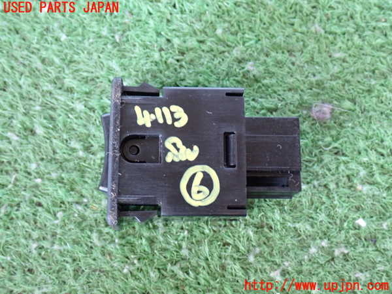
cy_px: 147
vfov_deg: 30.9
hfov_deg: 40.4
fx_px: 532
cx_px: 196
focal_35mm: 47
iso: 800
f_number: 3.1
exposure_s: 1/25
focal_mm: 8.4
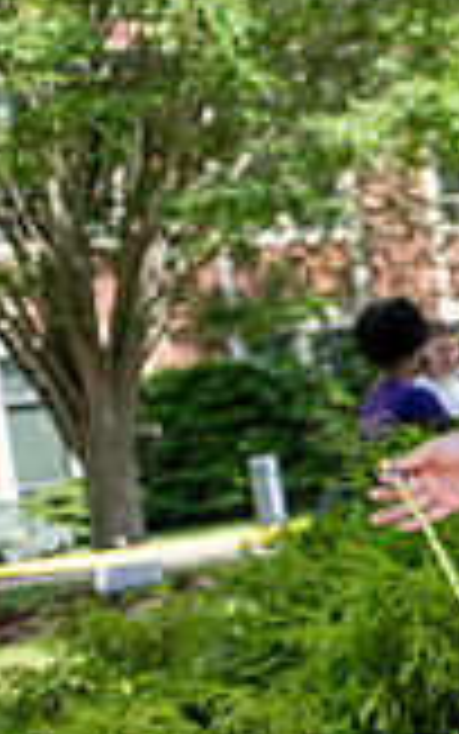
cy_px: 448
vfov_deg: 23.8
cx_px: 1107
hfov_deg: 12.0
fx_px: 1740
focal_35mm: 87
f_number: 3.2
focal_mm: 24
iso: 160
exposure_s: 1/500
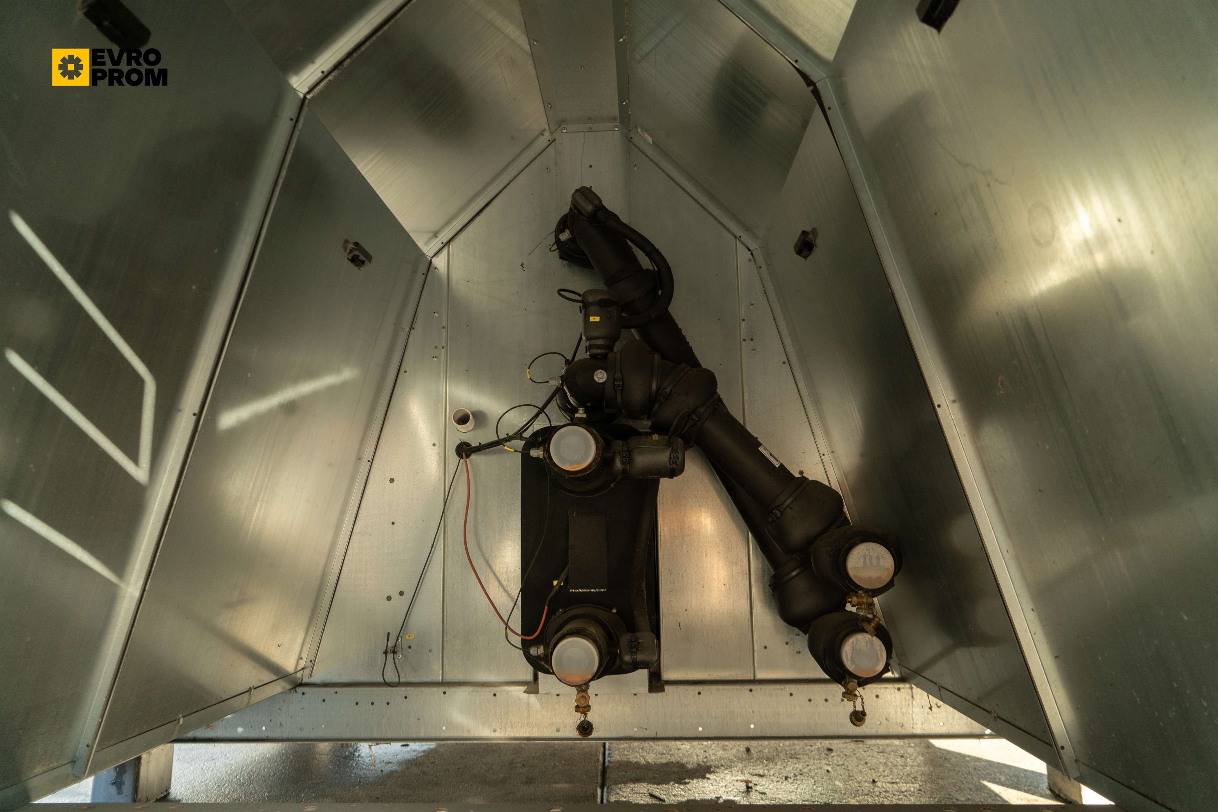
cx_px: 609
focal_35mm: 24
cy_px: 406
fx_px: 812
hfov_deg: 73.7
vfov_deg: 53.1
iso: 125
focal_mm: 24
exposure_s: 1/50
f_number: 4
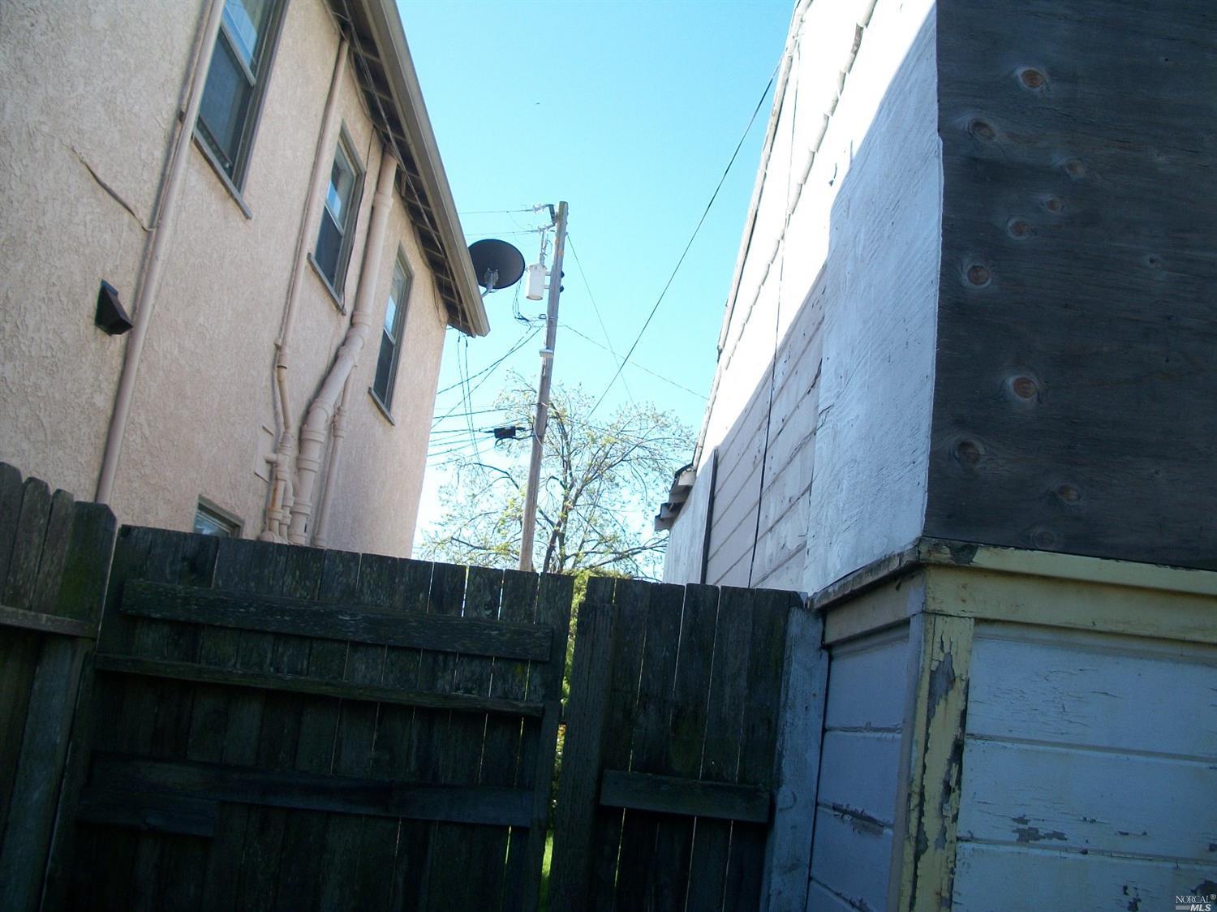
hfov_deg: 52.6
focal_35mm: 35
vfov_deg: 40.7
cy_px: 456
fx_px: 1230
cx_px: 608
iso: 91
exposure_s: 1/500
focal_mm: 6.3
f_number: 3.1
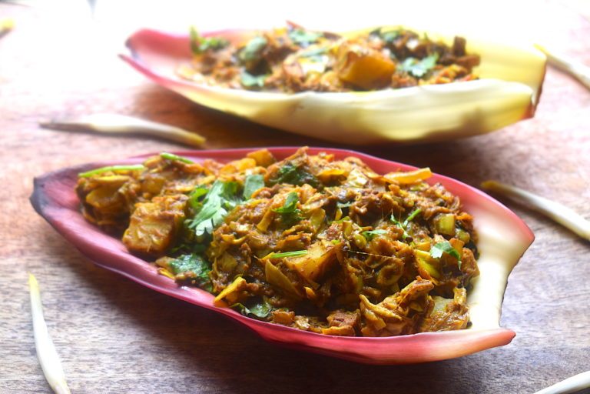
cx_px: 295
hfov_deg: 28.1
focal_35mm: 72
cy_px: 197
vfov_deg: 18.9
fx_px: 1180
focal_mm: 48
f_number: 6.3
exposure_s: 1/160
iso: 400
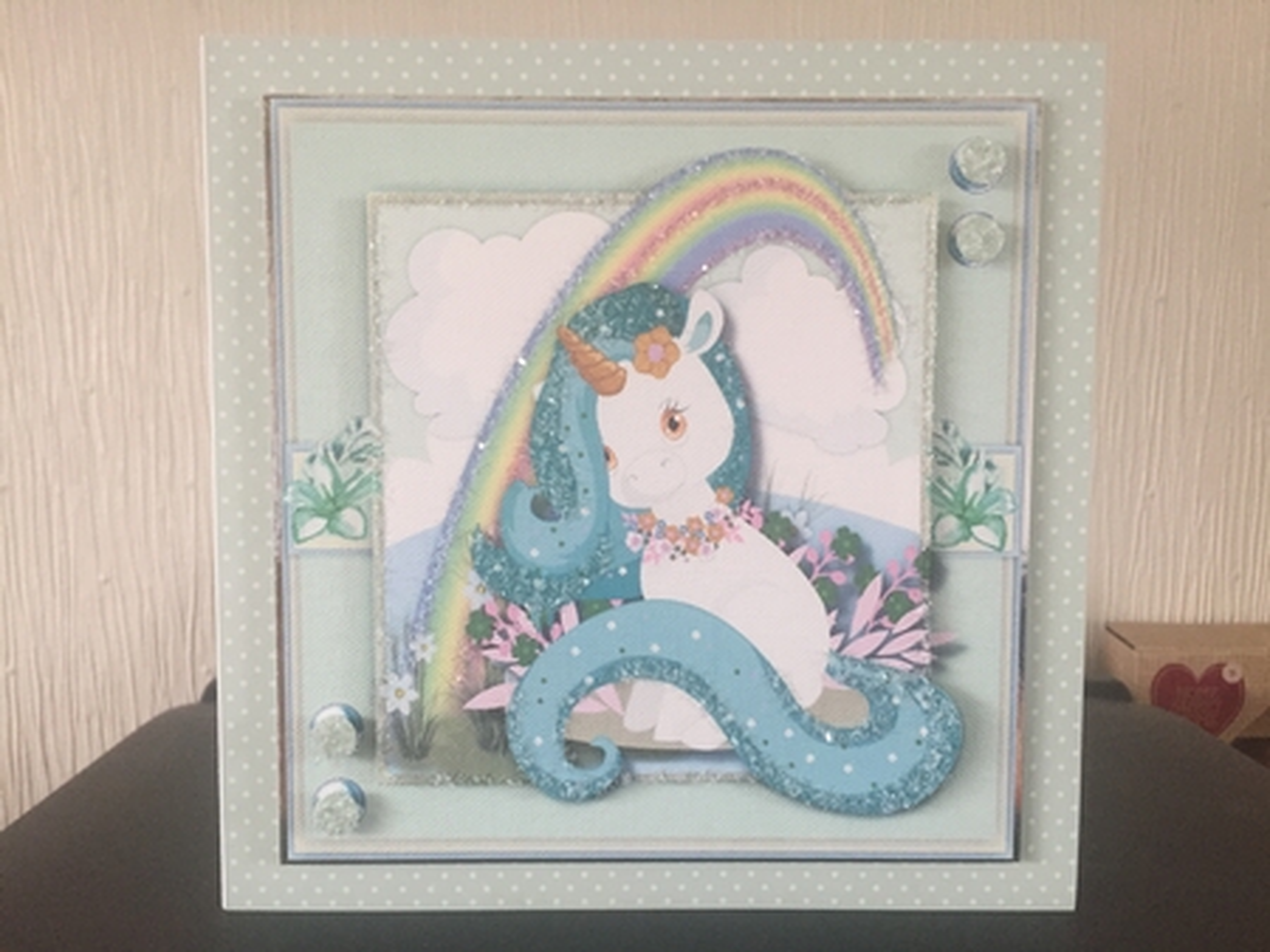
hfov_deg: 61.7
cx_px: 635
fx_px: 1063
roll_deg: -0.1
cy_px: 476
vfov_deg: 48.2
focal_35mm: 29
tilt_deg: -7.9
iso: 160
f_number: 2.2
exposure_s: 1/33
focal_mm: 4.15
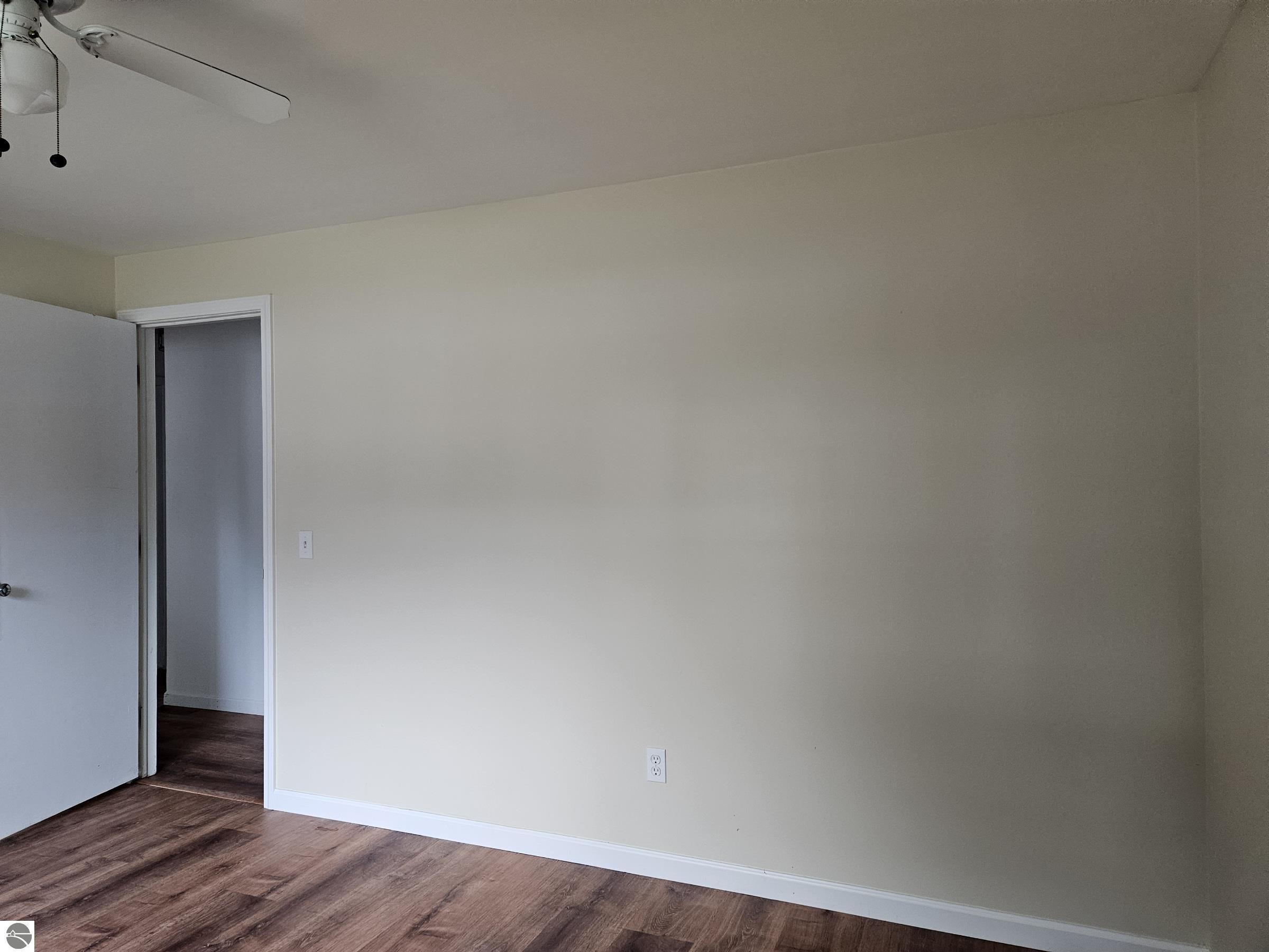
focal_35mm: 23
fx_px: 843
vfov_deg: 58.9
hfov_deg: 73.9
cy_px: 476
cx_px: 634
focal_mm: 5.4
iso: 320
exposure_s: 1/172
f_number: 1.8
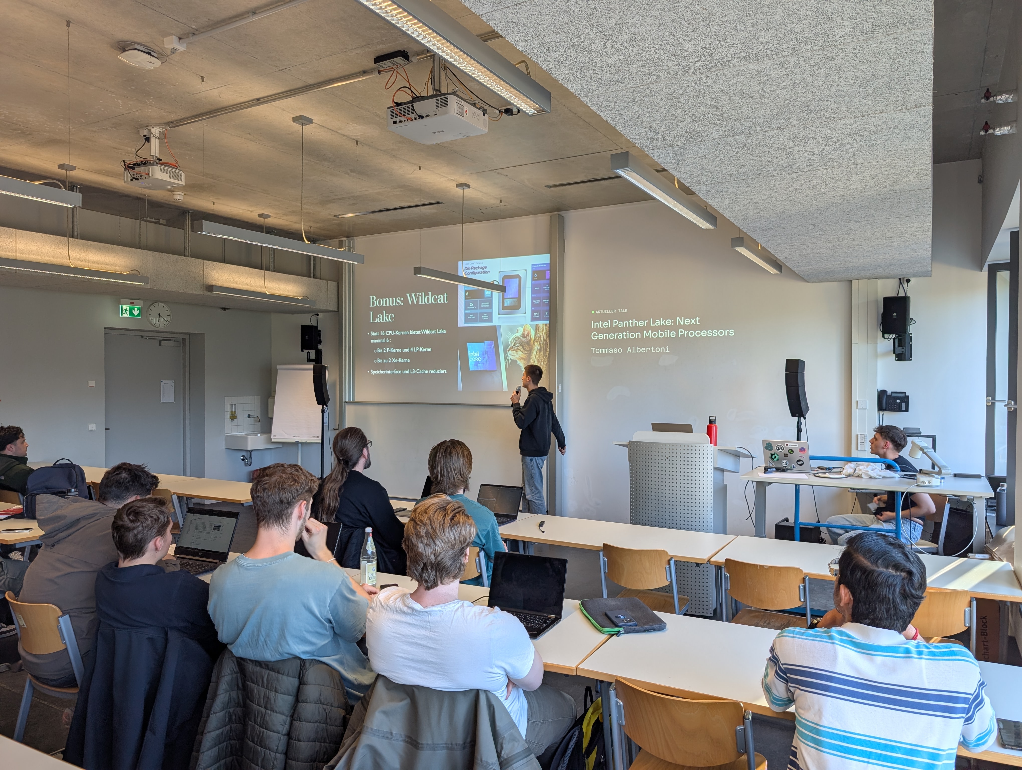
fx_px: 710
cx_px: 511
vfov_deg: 56.9
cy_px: 385
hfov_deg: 71.5
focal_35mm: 24
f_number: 1.68
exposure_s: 1/211
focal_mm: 6.9
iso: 21
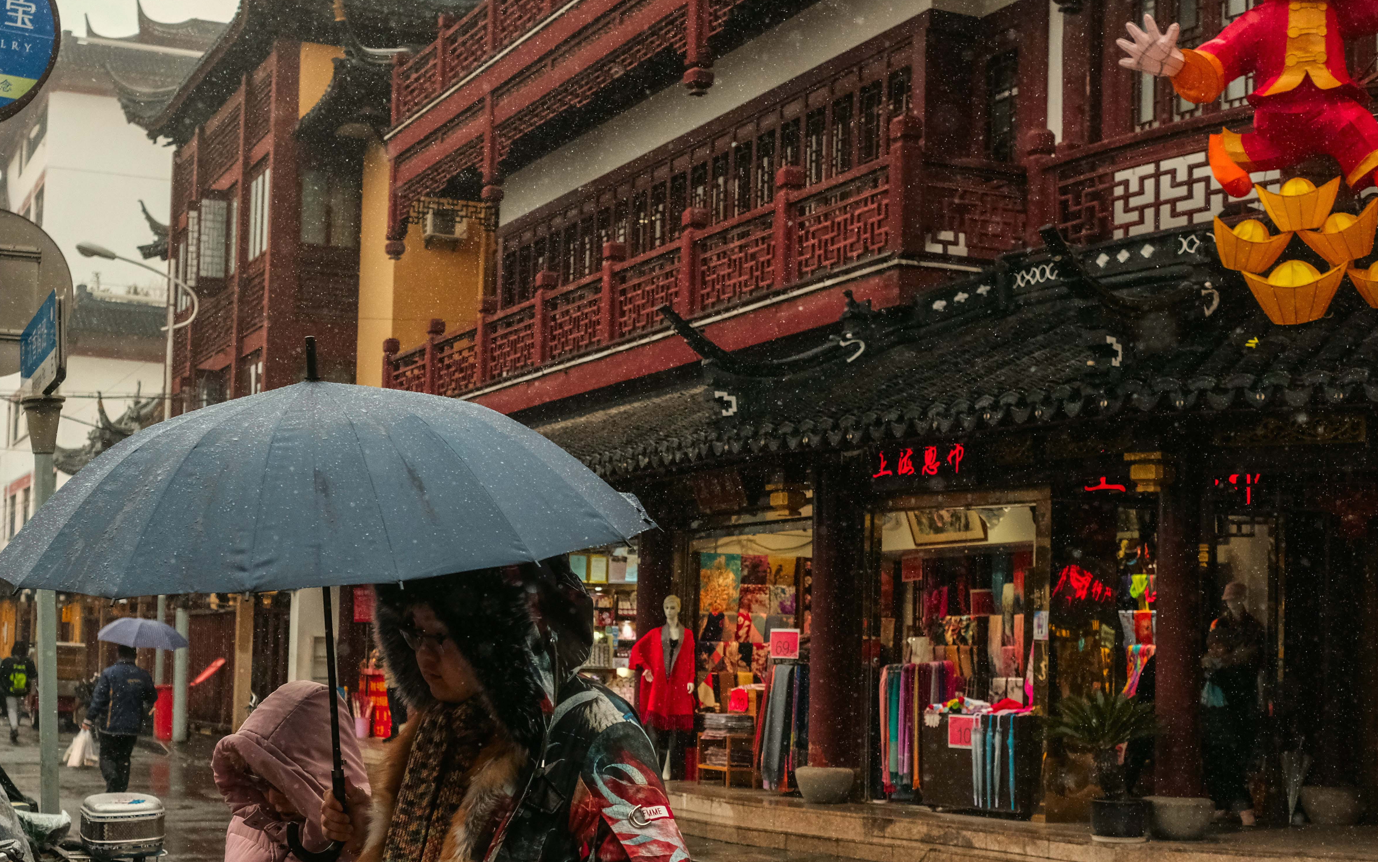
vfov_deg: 24.4
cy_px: 537
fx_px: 1991
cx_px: 540
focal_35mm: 53
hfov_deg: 38.0
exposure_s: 1/1000
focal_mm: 27
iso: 1600
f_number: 4
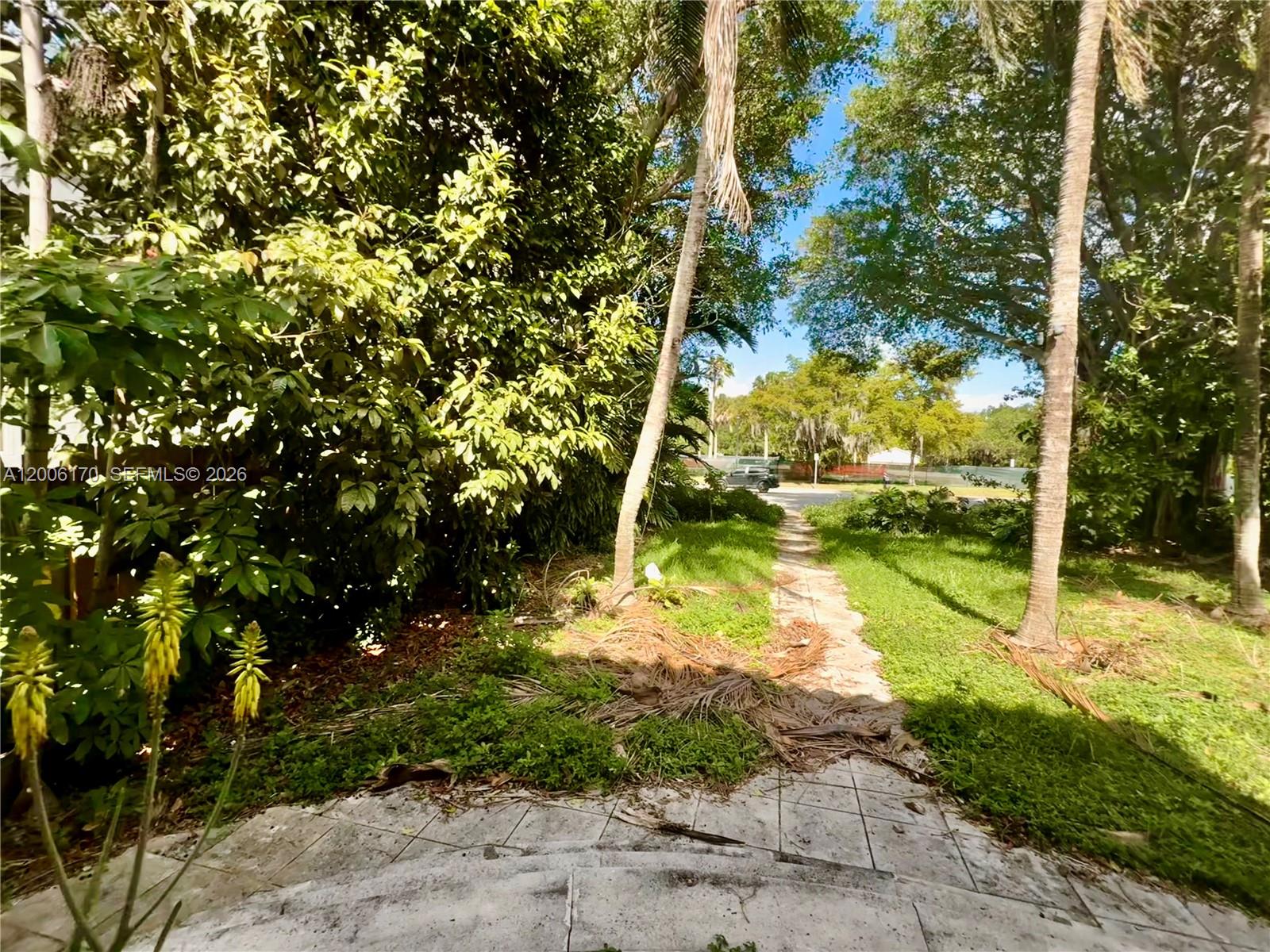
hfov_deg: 102.1
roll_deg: -1.8
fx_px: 514
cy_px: 476
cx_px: 635
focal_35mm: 14
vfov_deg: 85.7
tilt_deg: -2.1
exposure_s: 1/421
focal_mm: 2.22
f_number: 2.2
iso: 50
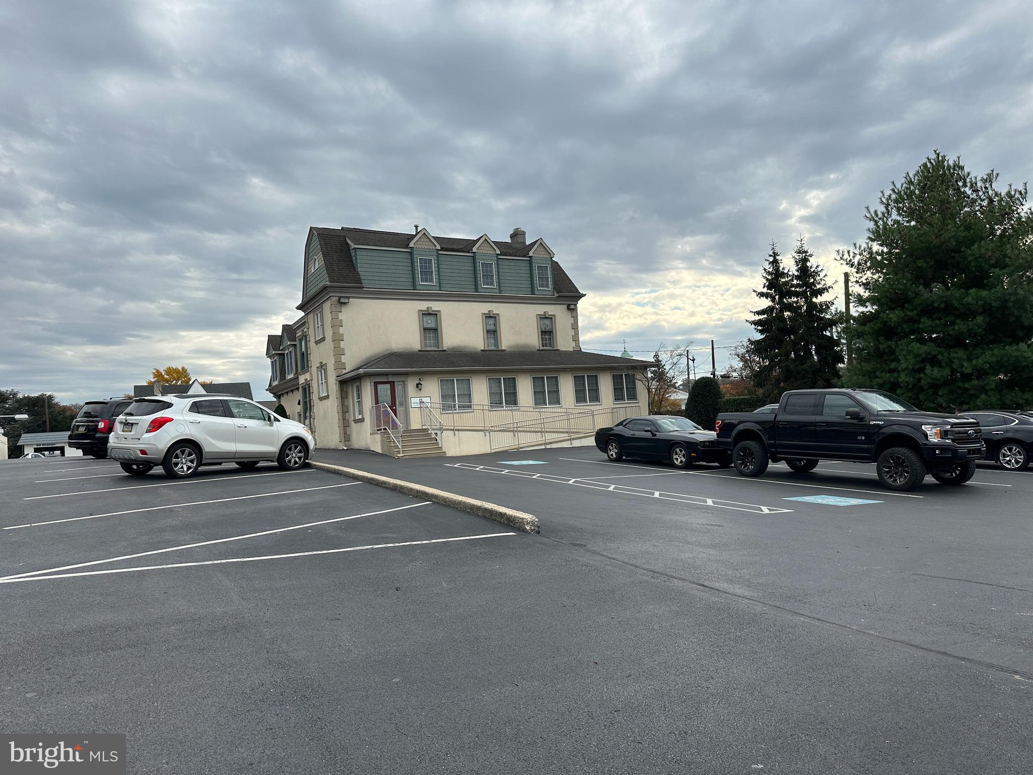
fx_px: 716
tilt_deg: +4.7
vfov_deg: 56.8
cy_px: 388
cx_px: 516
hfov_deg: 71.6
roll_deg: +4.5
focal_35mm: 24
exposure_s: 1/2967
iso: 80
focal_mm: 6.86
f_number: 1.78
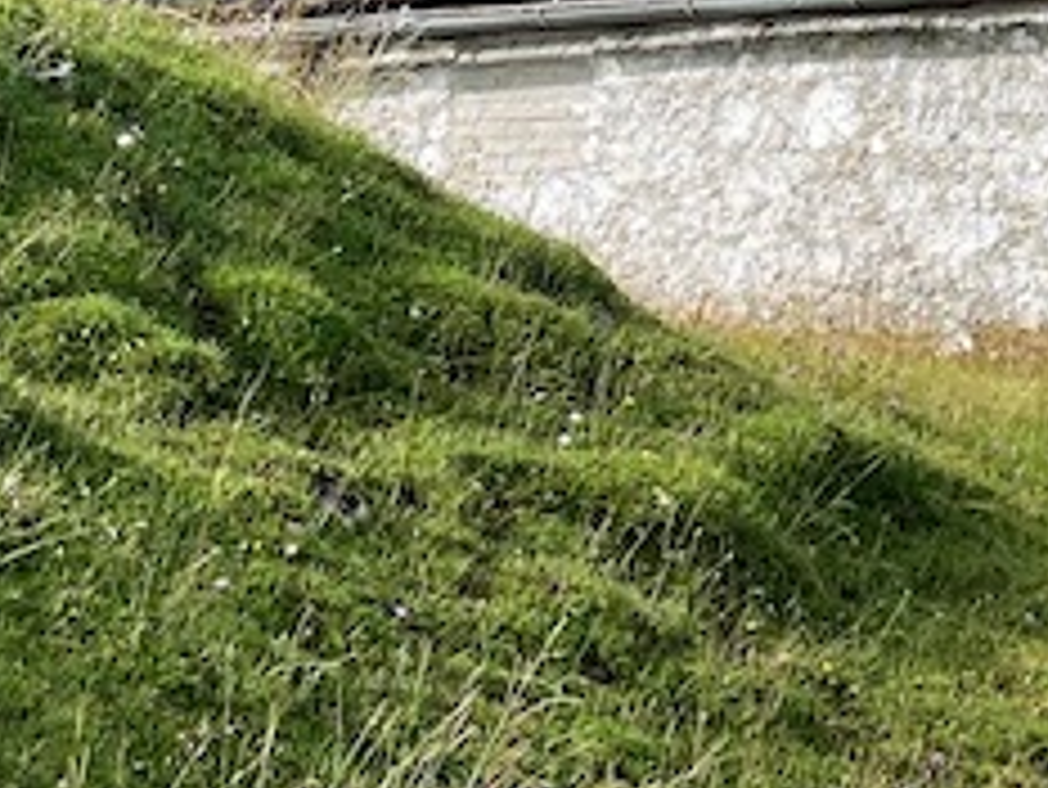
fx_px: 4059
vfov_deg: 9.9
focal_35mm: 134
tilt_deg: +19.8
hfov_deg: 14.3
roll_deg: -1.2
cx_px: 1241
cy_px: -995
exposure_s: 1/1125
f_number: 1.6
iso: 32
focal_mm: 4.2
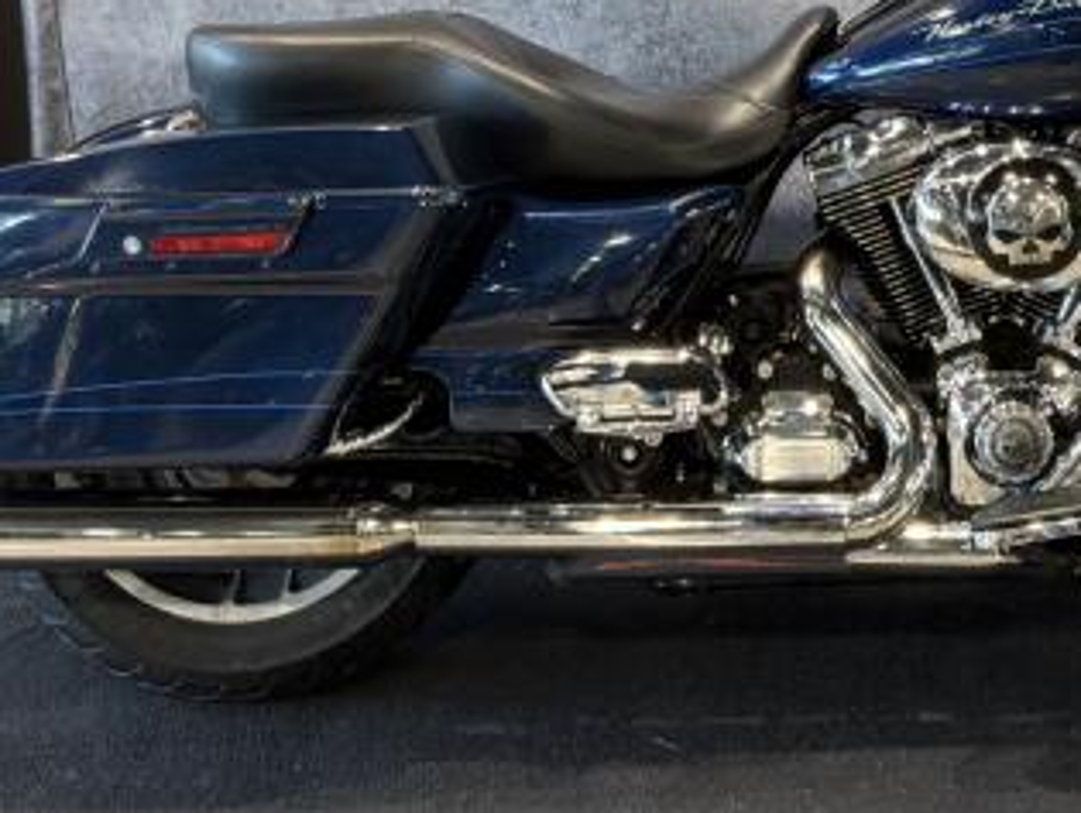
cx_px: 933
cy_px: -158
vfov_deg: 19.6
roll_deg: -0.2
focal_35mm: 71
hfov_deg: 26.6
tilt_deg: -7.8
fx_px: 2220
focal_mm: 3
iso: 80
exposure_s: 1/60
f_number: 1.8
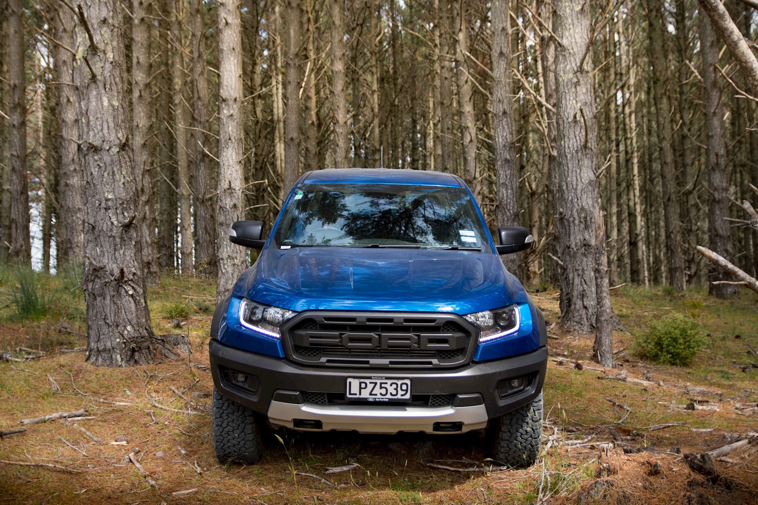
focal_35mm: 44
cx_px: 379
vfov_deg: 30.8
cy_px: 252
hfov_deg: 45.0
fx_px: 916
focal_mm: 29
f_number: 2.8
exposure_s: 1/800
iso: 100
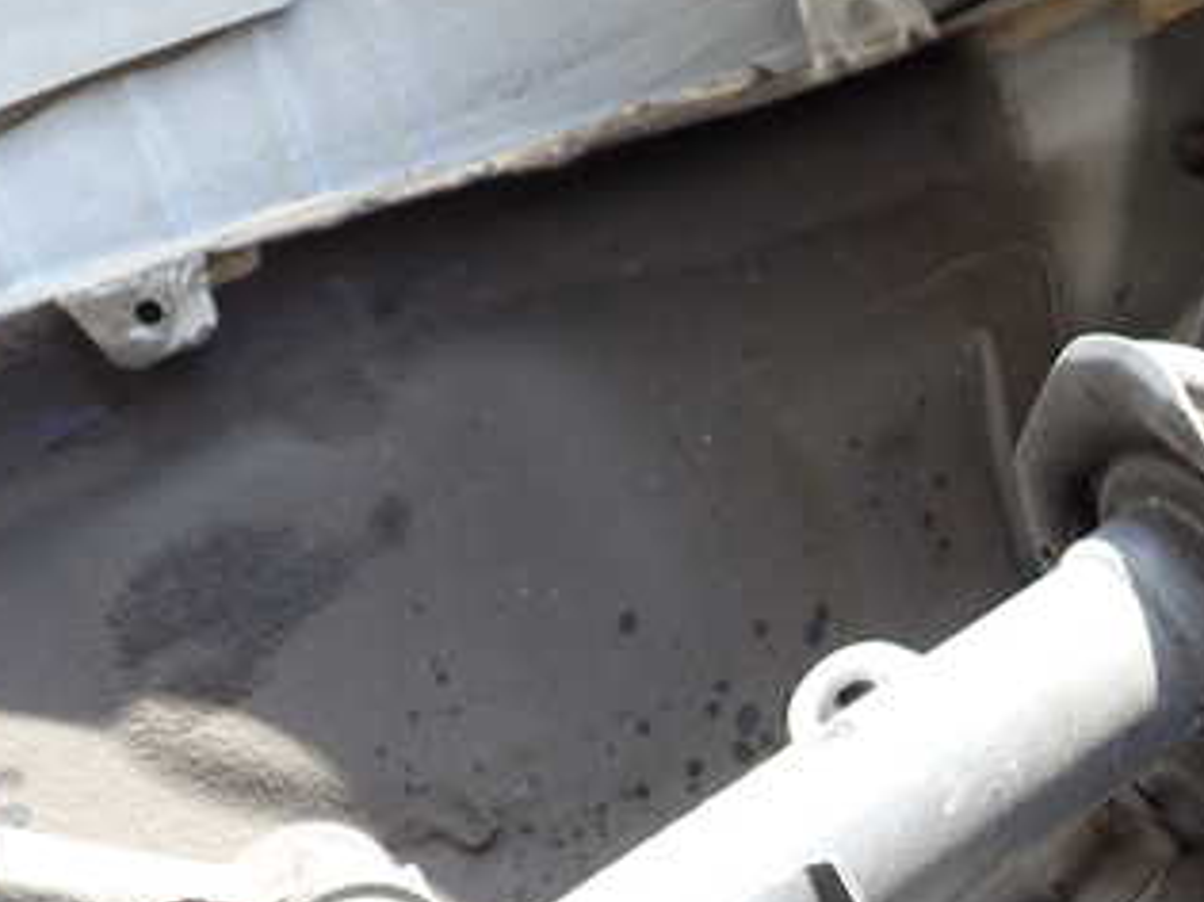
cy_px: 623
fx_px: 2121
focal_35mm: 61
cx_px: 1093
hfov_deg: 30.3
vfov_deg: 23.9
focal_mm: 5.79
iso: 100
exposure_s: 1/160
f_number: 2.4
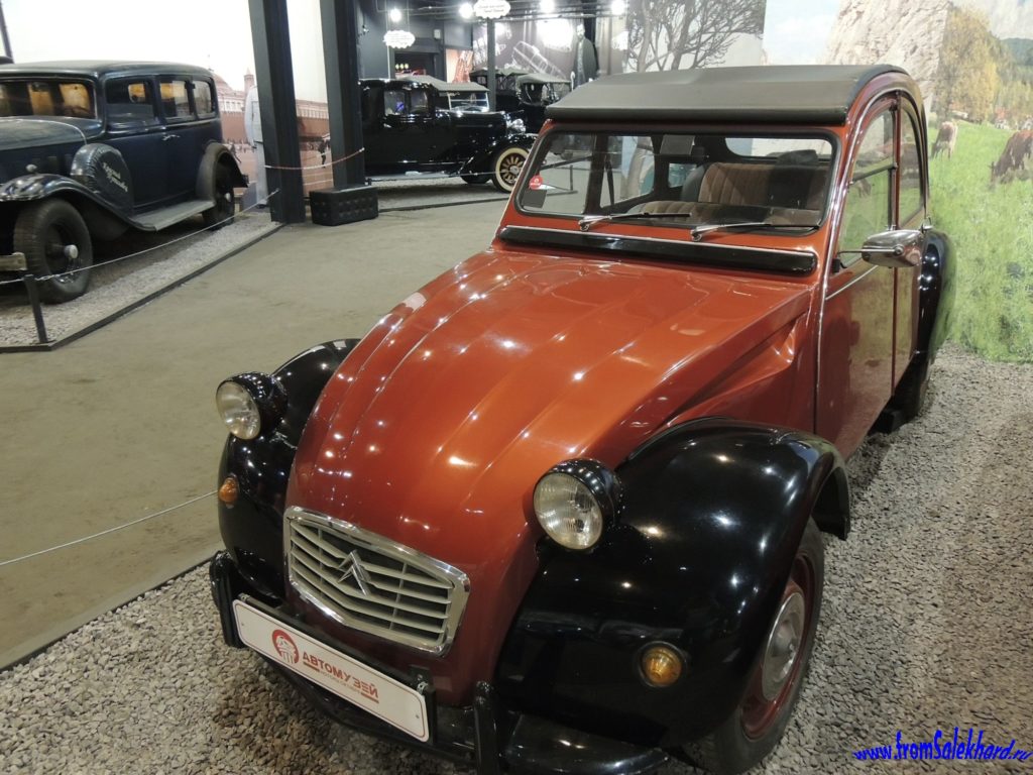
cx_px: 516
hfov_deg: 71.6
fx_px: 716
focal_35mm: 24
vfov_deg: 56.8
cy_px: 388
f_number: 3
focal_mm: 4.3
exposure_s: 1/15
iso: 1100
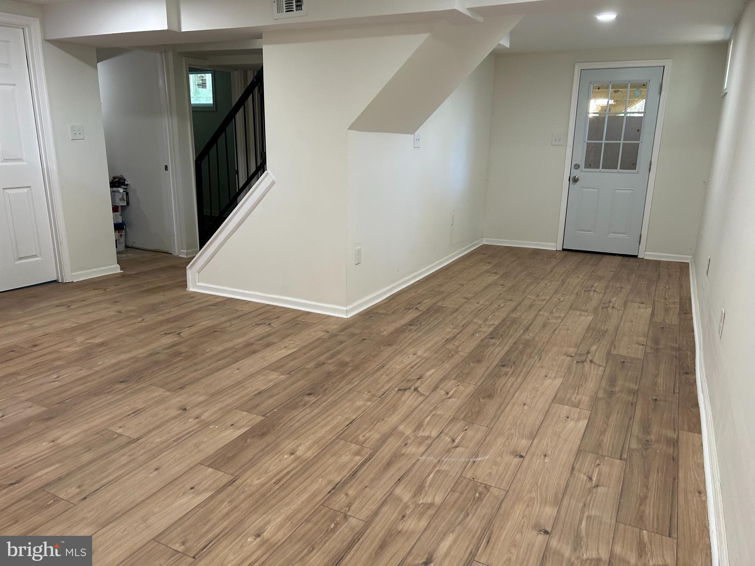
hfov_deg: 67.3
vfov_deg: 53.1
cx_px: 378
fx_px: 567
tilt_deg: -14.4
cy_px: 283
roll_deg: -0.9
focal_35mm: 26
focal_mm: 5.7
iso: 80
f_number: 1.5
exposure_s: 1/60
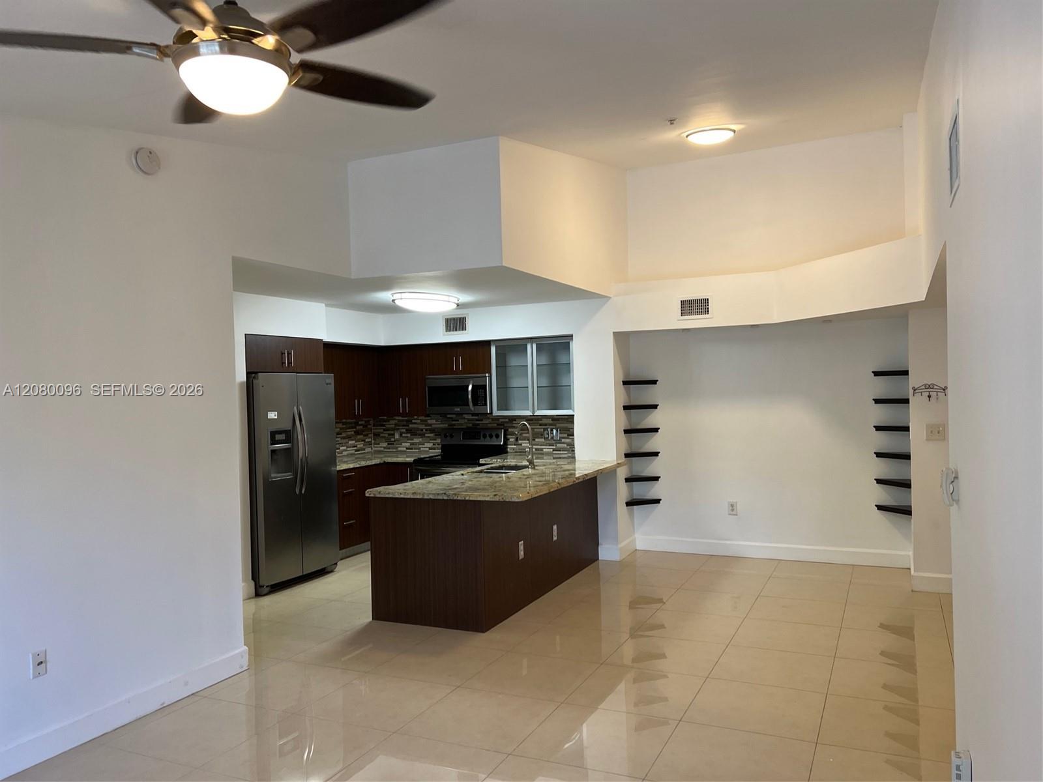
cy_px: 391
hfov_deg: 67.3
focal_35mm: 26
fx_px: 783
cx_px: 522
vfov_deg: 53.1
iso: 64
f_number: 1.5
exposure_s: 1/60
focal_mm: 5.7
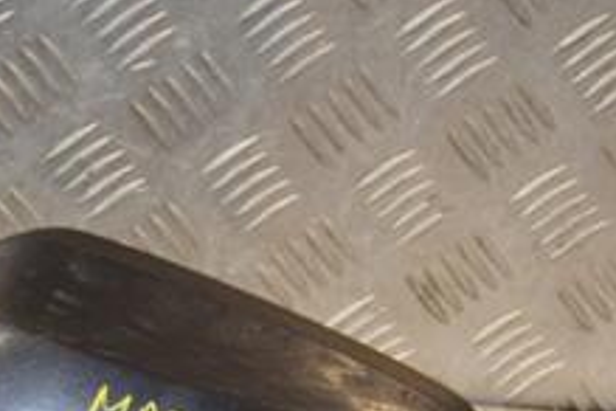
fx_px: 3371
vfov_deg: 6.9
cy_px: 484
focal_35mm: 197
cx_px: -42
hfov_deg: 10.3
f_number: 5.6
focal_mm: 48
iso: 800
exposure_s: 1/200
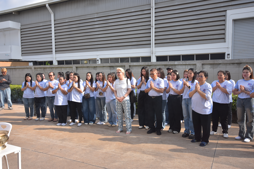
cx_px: 127
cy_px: 84
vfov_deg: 43.6
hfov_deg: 61.9
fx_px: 212
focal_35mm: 30
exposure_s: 1/640
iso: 250
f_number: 5.6
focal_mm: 20
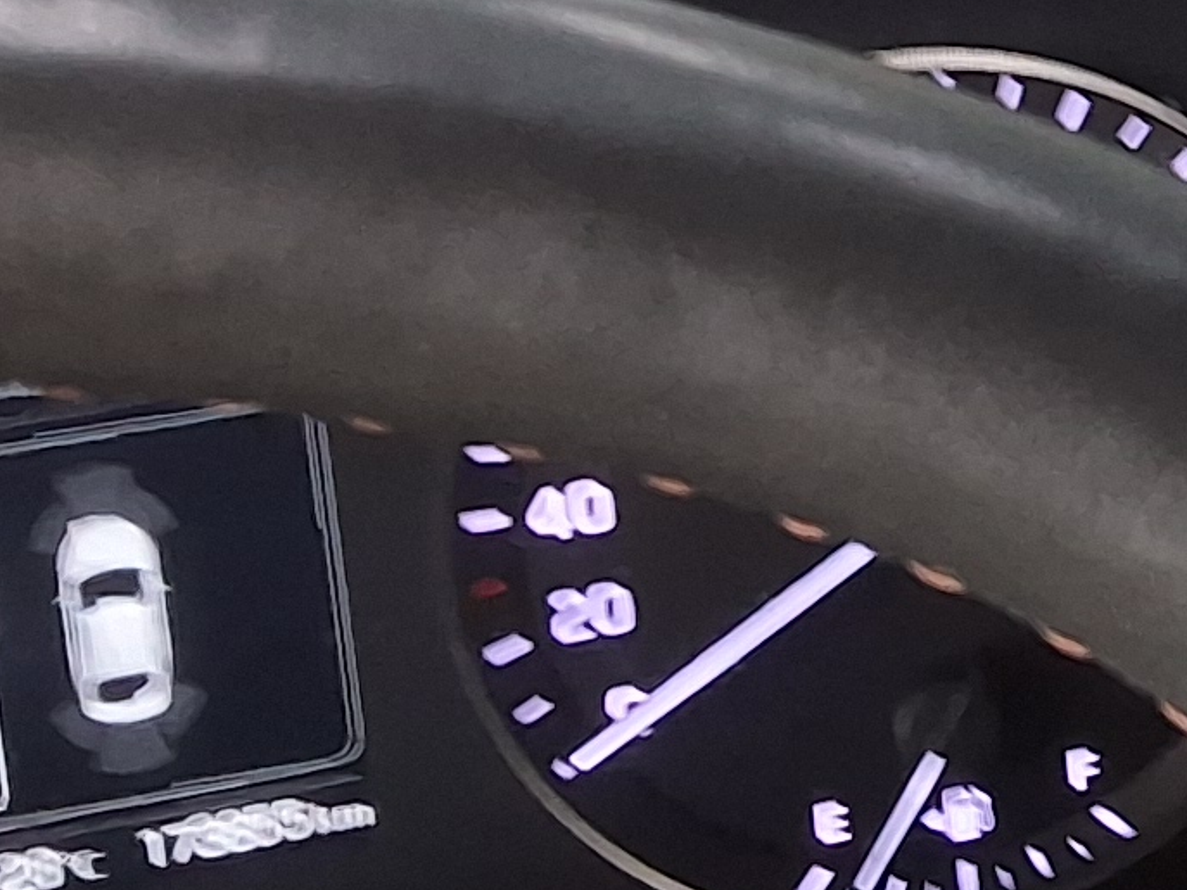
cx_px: 2279
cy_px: -512
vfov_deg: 10.7
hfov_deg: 13.1
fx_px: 4560
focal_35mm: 133
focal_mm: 2.91
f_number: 1.9
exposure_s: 1/40
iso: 64
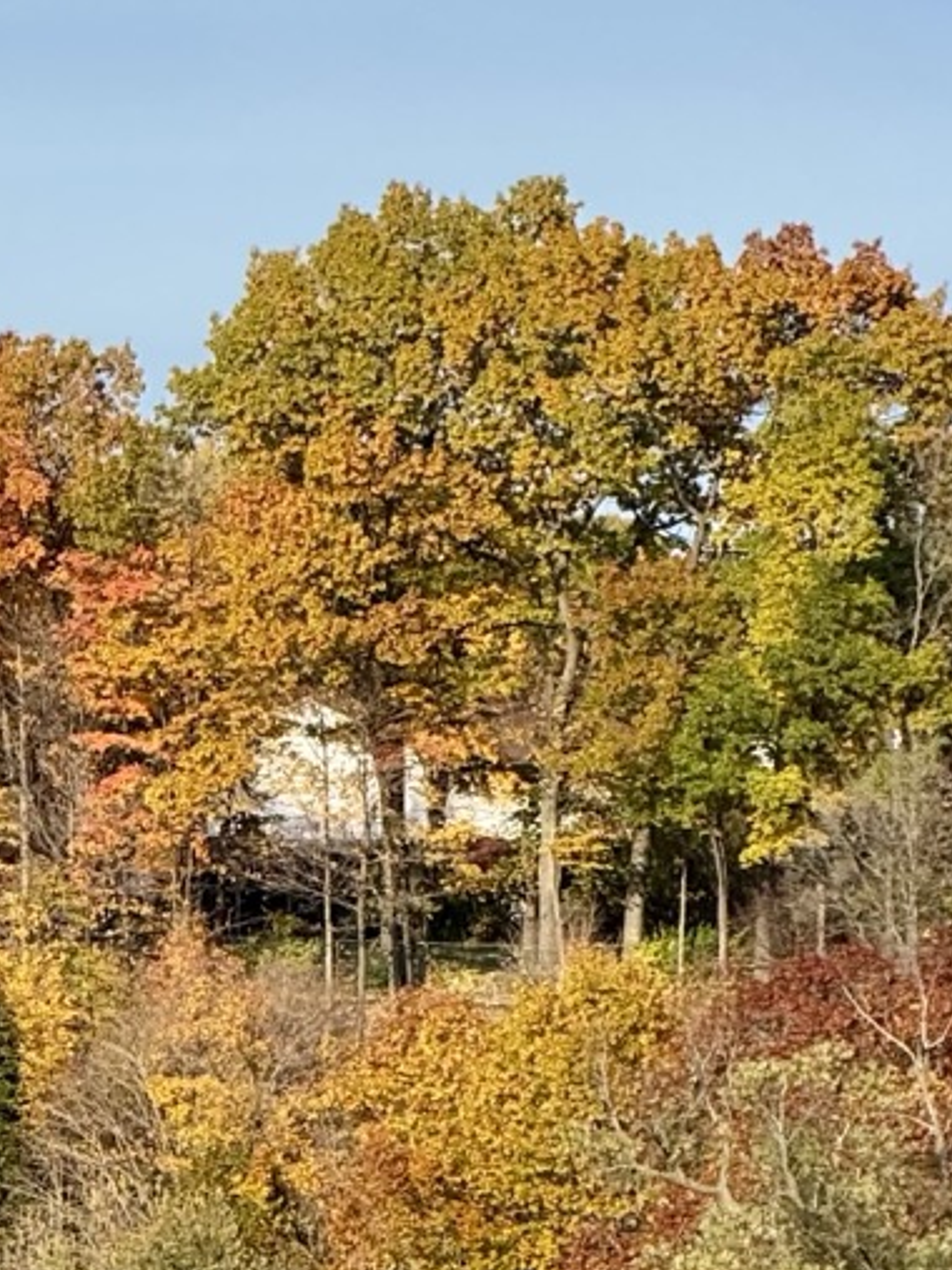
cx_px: -246
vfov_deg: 5.2
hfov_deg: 3.9
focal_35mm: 379
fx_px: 13903
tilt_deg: -2.2
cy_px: 1298
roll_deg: -0.7
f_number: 2.8
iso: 50
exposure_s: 1/1395
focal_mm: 15.66
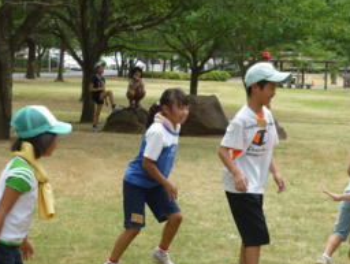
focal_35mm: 101
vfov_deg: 14.7
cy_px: 174
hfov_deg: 19.4
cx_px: 179
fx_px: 1023
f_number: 3.5
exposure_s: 1/320
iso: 100
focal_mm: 9.6
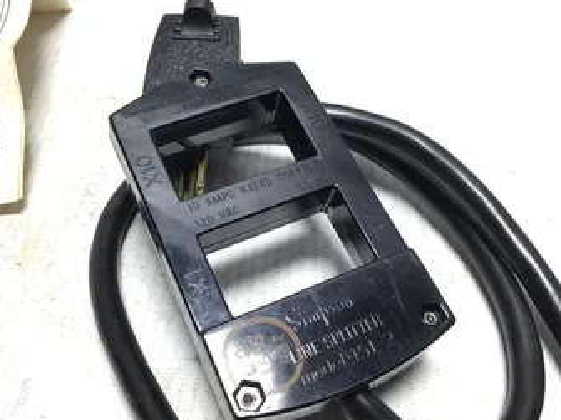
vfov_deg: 38.6
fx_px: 599
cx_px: 248
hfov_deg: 50.0
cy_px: 201
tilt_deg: -47.2
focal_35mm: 37
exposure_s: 1/60
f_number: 2.4
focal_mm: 3.3
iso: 25
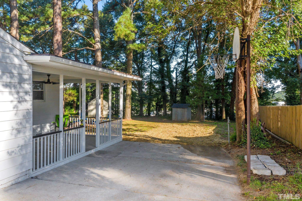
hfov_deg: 65.5
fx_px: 235
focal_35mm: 28
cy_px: 100
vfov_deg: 46.4
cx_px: 151
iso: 100
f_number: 5
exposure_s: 1/200
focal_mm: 10.26
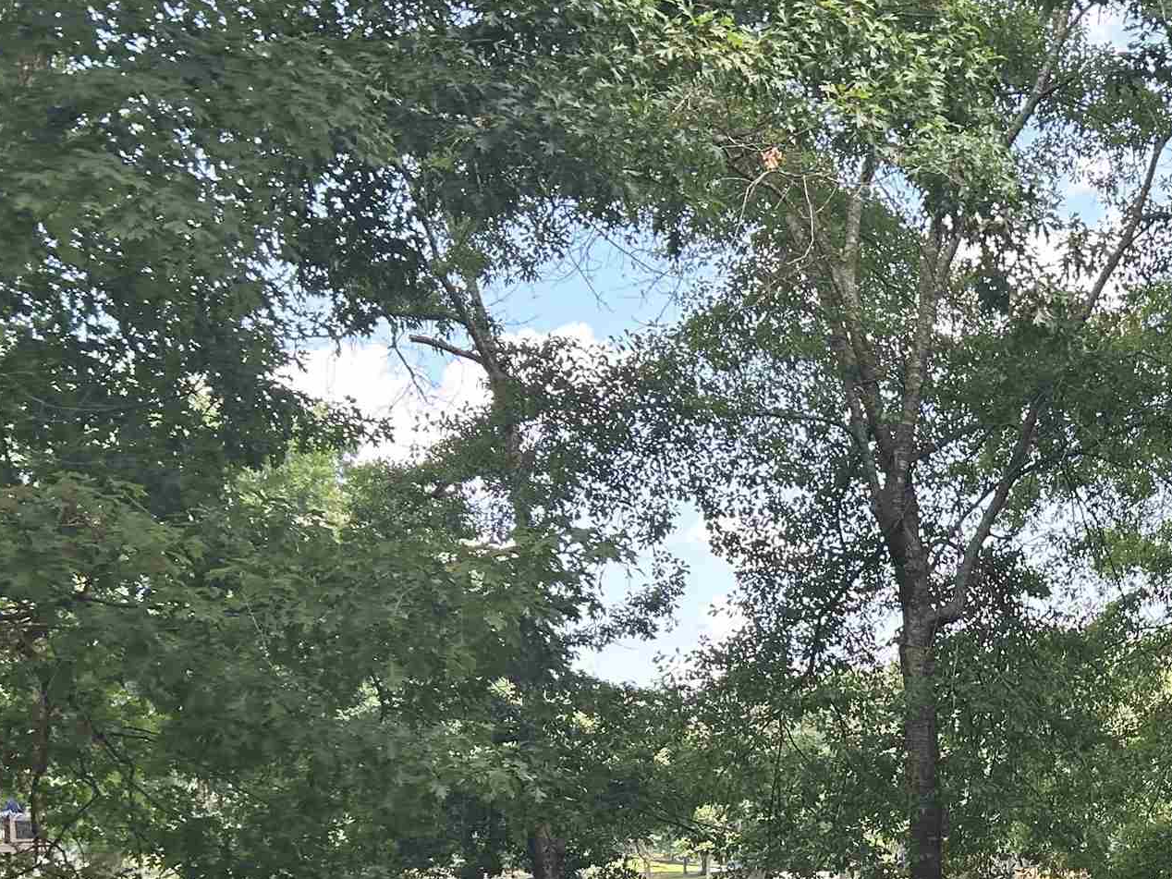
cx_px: 1097
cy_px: 927
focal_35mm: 63
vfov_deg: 22.2
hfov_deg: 29.2
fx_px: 2133
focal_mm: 5.7
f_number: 1.5
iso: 50
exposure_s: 1/443
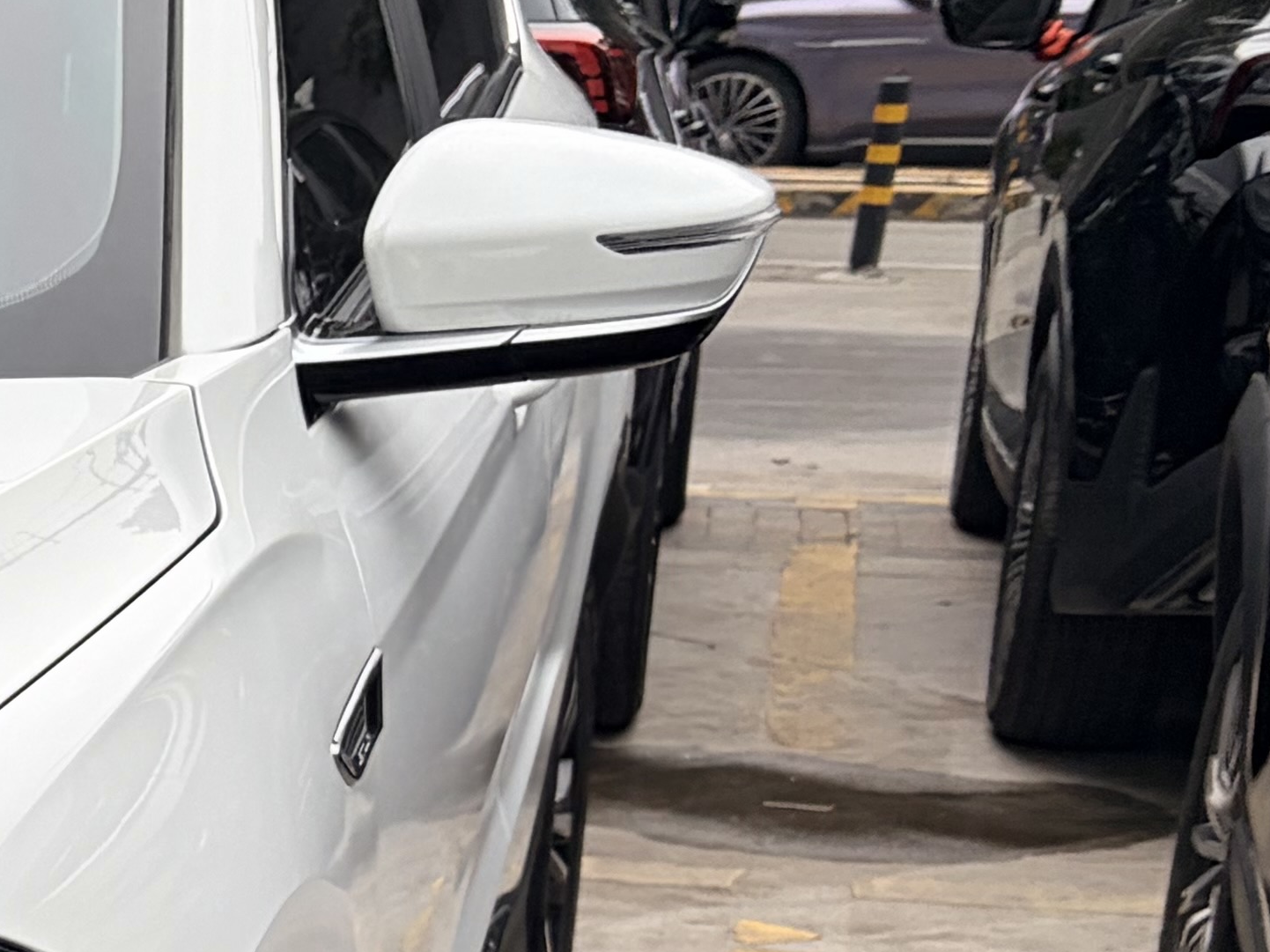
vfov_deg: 13.9
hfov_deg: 16.2
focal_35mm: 103
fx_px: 3778
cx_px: -1002
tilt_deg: -16.0
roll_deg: -1.2
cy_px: 1150
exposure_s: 1/121
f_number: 1.6
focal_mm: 5.96
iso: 40
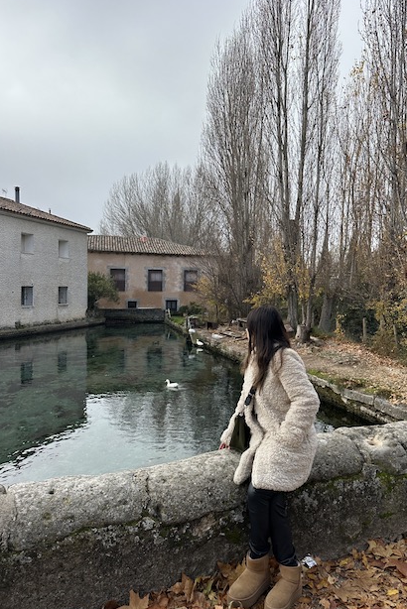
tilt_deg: +0.5
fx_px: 440
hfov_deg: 49.4
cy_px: 299
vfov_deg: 69.4
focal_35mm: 26
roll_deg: +0.1
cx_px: 233
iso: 80
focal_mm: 6.86
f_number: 1.78
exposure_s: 1/2660
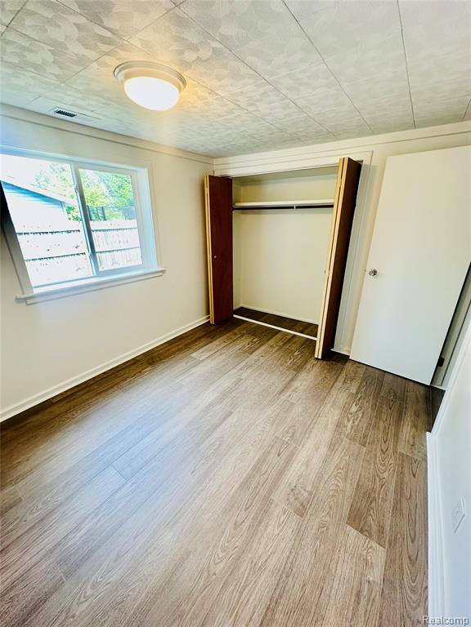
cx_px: 236
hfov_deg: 85.7
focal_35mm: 14
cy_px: 314
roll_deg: -2.1
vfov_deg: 102.1
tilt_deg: -20.6
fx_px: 254
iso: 200
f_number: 2.2
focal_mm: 2.22
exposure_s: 1/120
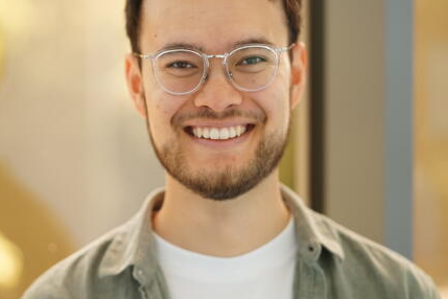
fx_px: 1406
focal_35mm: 113
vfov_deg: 12.1
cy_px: 123
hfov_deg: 18.1
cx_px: 162
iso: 400
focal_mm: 85
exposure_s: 1/640
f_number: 2.5
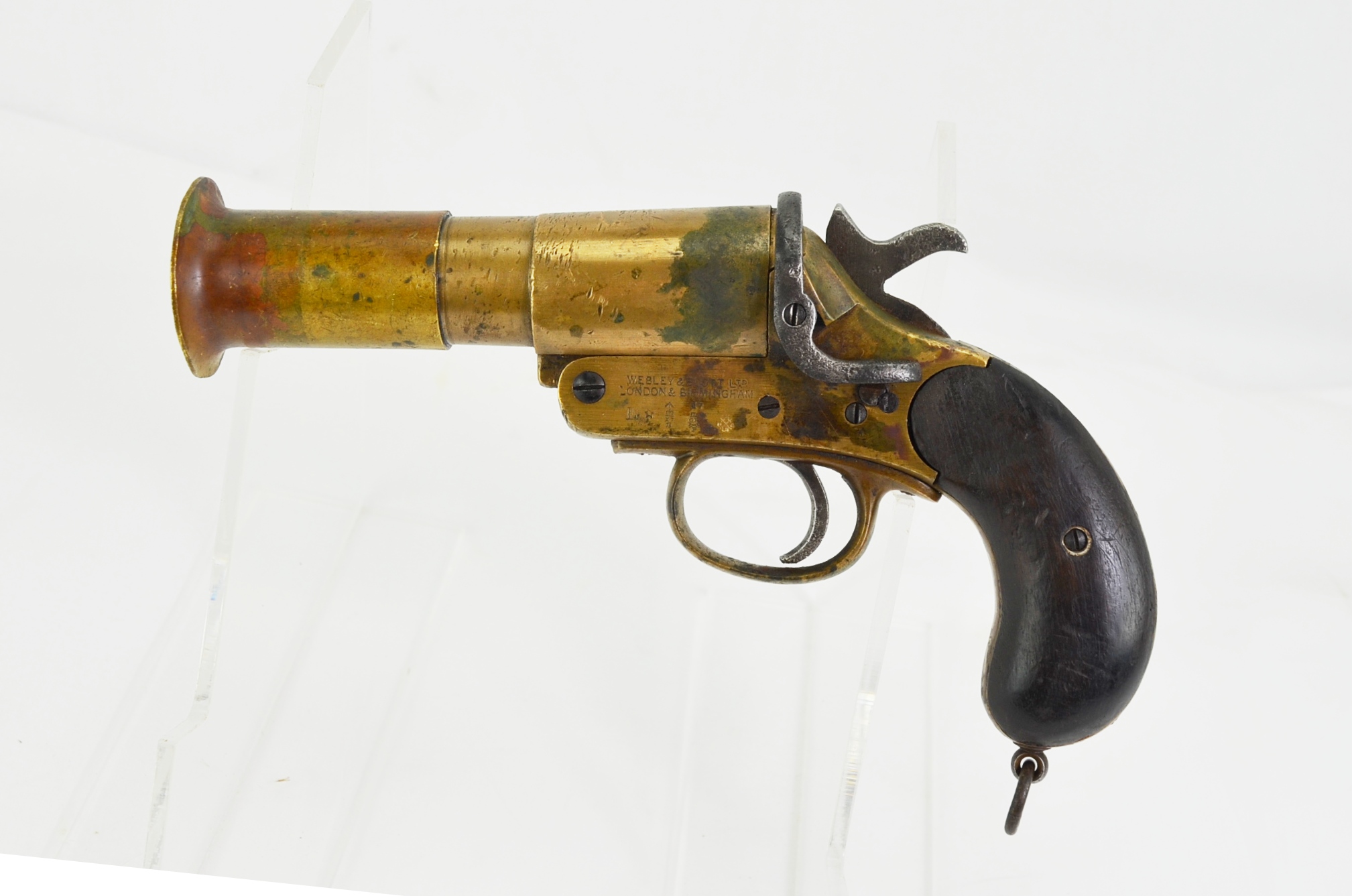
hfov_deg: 41.2
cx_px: 676
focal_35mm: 48
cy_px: 448
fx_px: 1799
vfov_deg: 28.0
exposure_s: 1/125
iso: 220
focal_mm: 32
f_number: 5.6
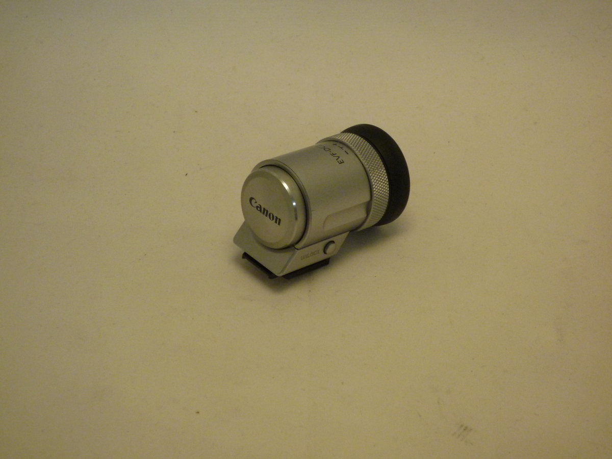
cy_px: 230
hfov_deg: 20.0
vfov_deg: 15.1
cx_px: 306
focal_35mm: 98
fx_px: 1733
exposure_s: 1/80
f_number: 5.6
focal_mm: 17.3
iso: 320
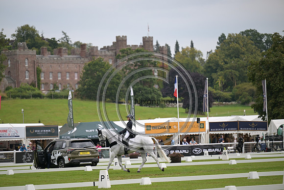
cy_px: 95
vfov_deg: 7.4
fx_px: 1460
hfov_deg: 11.1
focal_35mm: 185
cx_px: 142
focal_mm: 185
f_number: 3.2
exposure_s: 1/1250
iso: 200
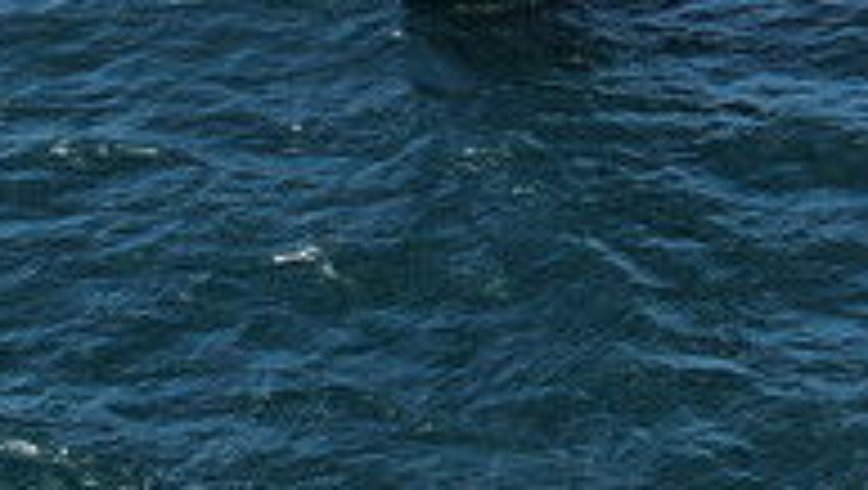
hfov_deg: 13.5
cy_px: -281
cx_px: 846
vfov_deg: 7.6
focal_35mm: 157
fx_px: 3617
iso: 100
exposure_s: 1/640
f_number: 3.8
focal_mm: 8.6
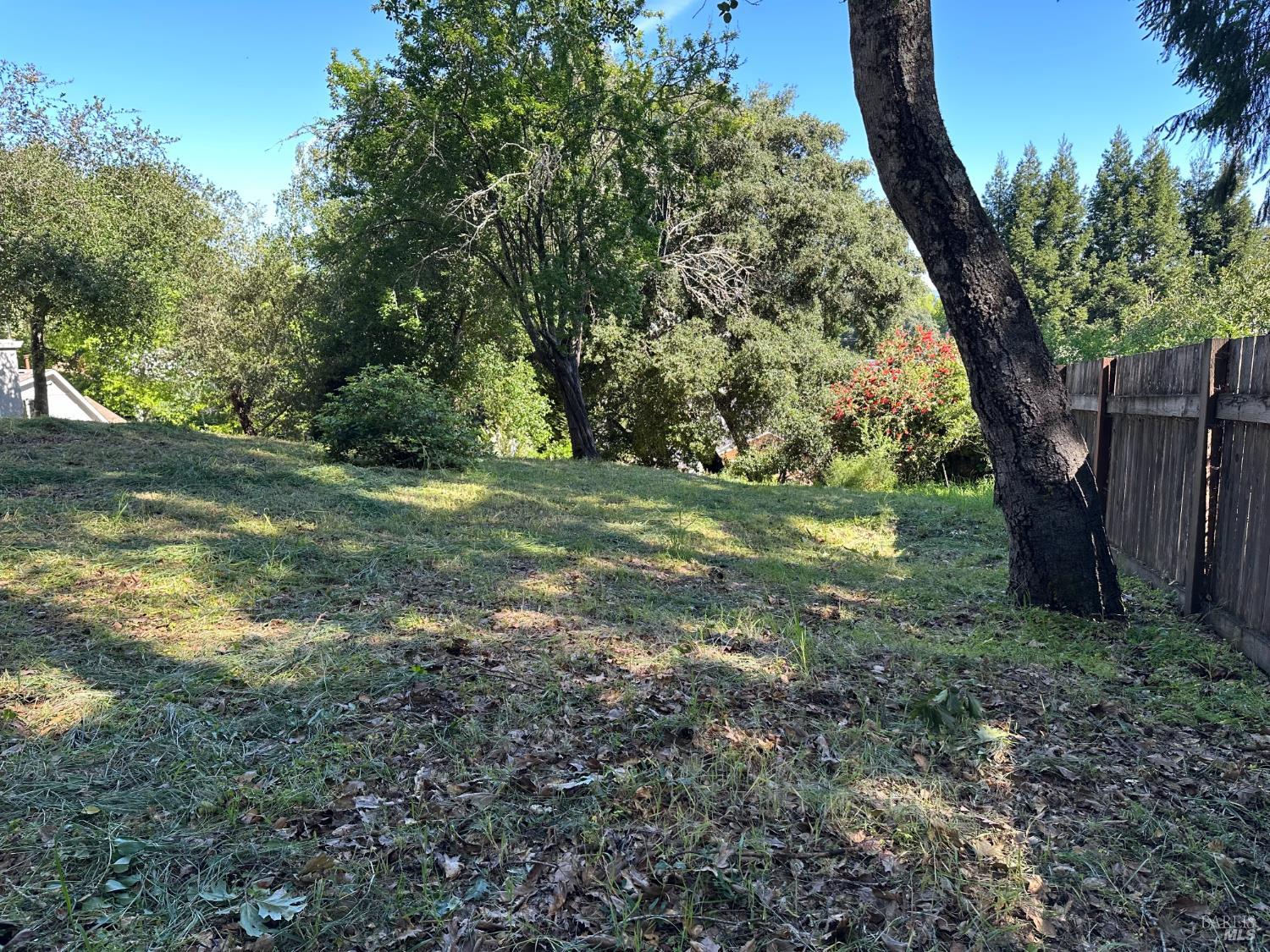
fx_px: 881
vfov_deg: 56.8
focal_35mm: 24
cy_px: 476
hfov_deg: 71.6
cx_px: 635
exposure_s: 1/389
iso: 80
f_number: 1.78
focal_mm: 6.86
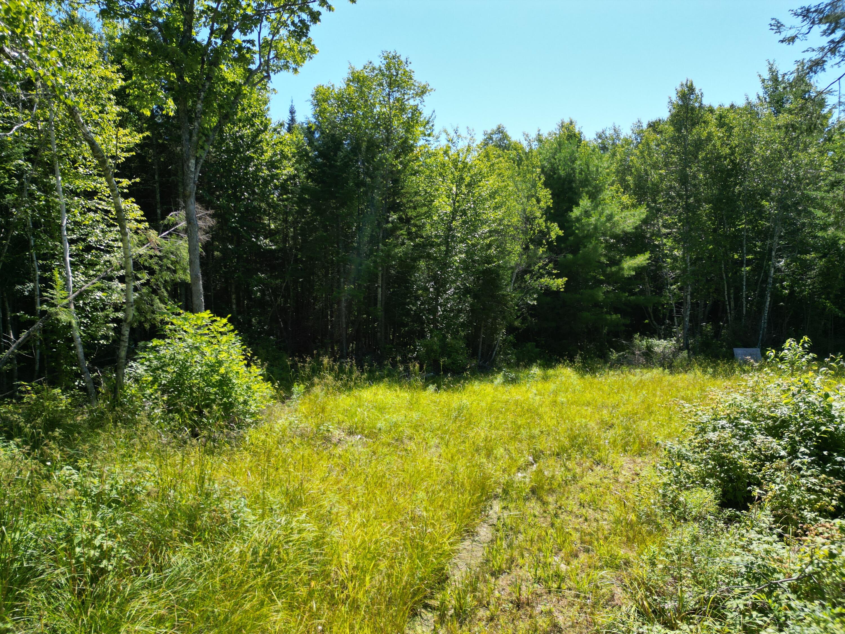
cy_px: 317
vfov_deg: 56.8
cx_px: 422
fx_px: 586
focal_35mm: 24
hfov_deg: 71.6
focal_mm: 6.72
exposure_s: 1/1600
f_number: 1.7
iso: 100
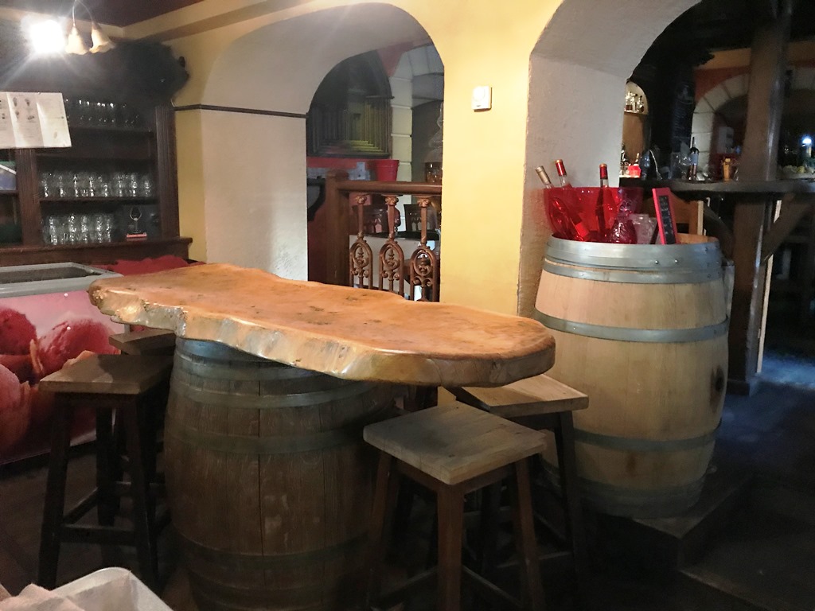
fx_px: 659
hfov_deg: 63.4
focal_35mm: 28
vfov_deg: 49.7
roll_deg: -0.8
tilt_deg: -9.6
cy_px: 306
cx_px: 408
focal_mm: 3.99
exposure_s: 1/5
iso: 100
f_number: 1.8
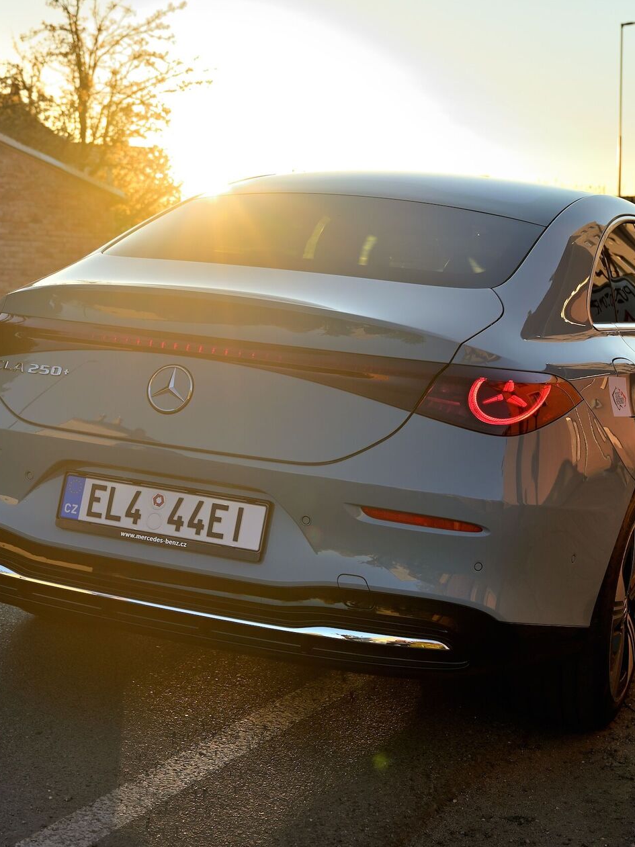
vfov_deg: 32.2
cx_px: 292
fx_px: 1468
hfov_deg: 24.4
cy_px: 428
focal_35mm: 60
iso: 100
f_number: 4
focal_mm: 41
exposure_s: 1/320
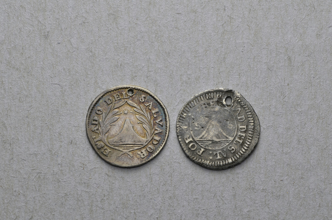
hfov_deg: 24.7
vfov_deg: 16.5
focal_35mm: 82
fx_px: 759
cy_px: 110
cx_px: 166
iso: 400
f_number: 14
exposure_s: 1/250
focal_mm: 55
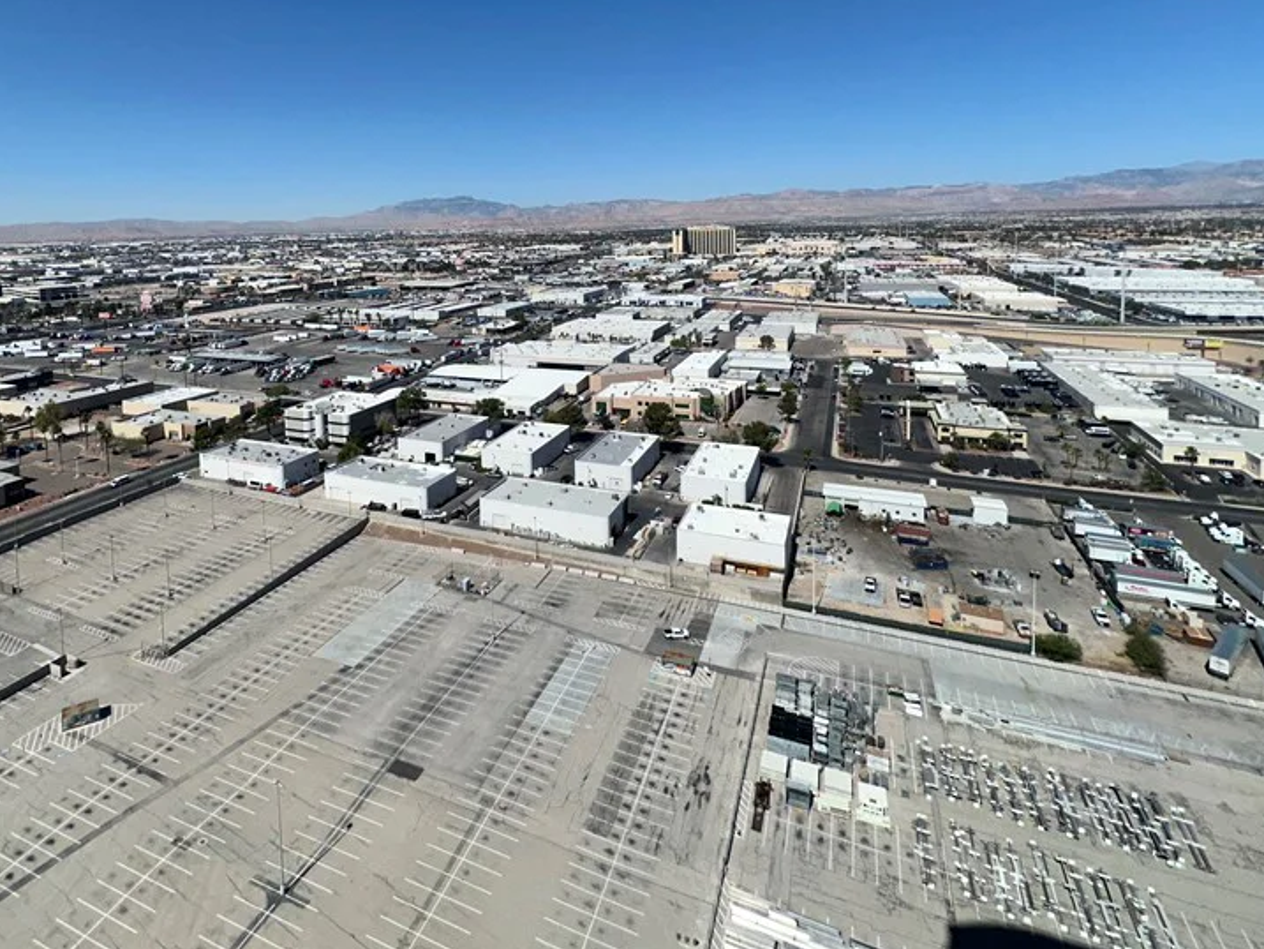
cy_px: 277
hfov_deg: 80.8
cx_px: 508
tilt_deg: -3.4
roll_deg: +1.0
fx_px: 730
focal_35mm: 20
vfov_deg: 63.4
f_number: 2.2
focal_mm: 2.22
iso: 50
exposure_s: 1/5051
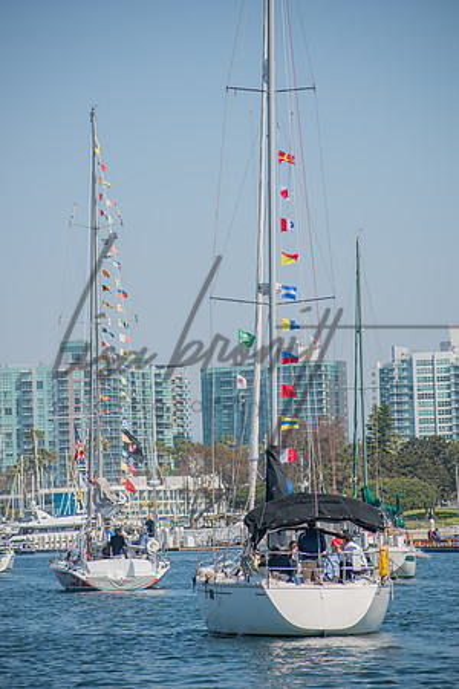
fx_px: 3729
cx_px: 230
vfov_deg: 10.5
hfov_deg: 7.0
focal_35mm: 195
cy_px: 344
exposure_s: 1/800
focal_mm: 130
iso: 100
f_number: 5.6
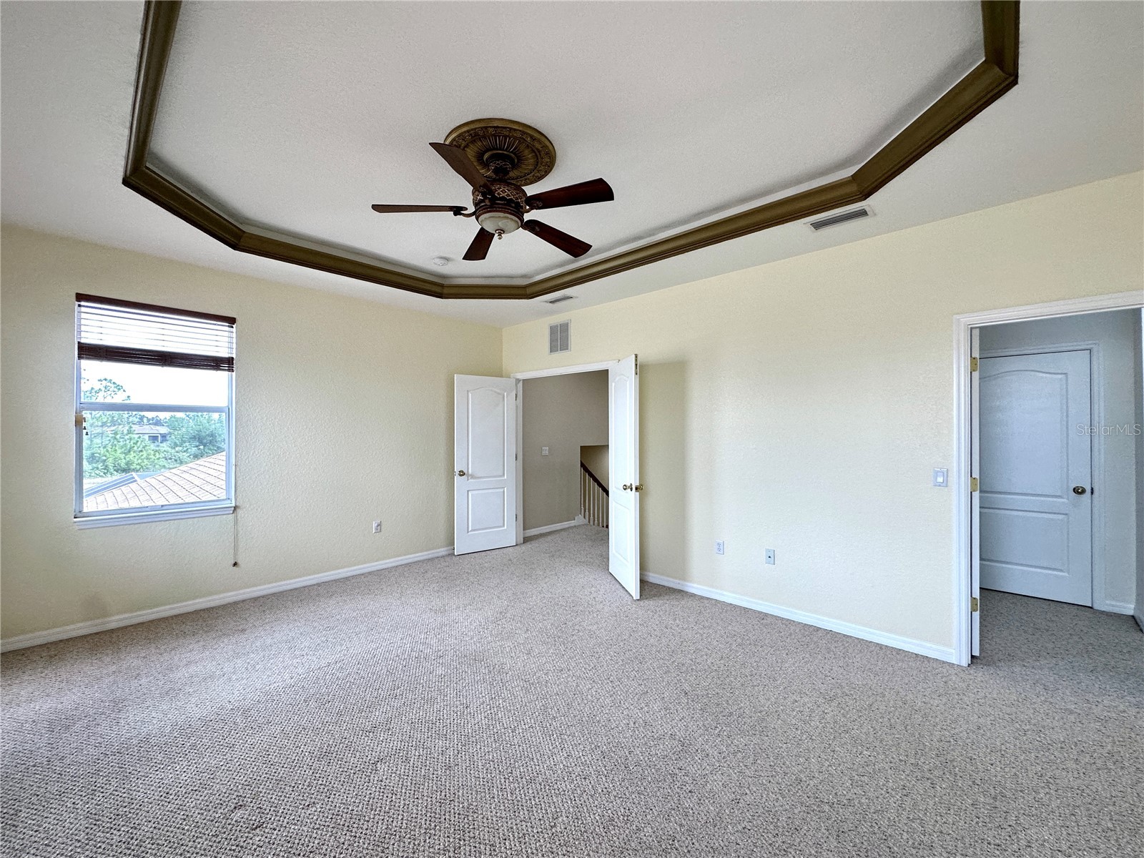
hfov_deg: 102.1
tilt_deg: -0.2
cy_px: 429
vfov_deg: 85.7
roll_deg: -0.3
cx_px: 572
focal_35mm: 14
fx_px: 463
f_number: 2.2
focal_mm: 2.22
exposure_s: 1/120
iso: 125
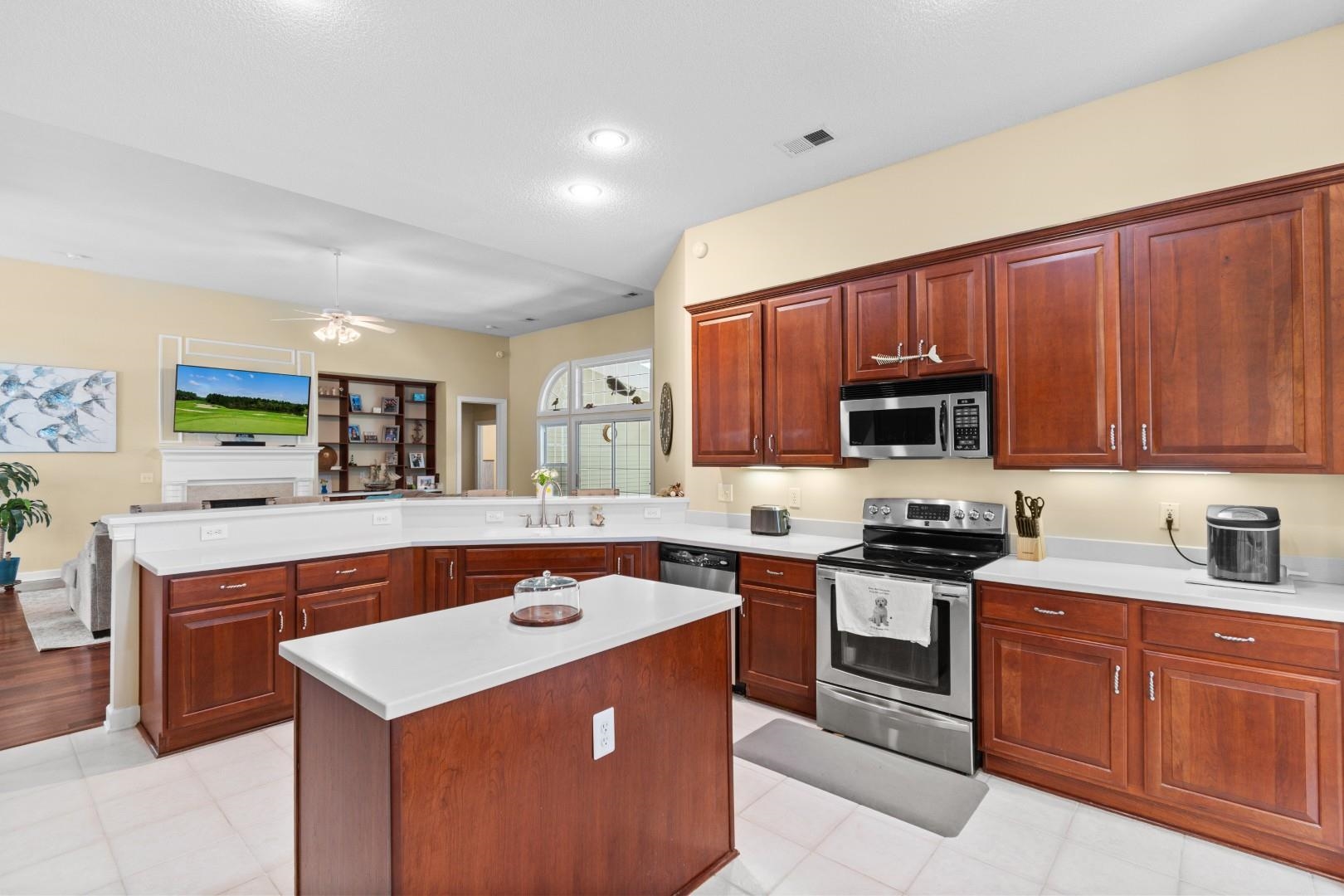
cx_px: 672
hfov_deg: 96.7
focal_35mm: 16
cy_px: 448
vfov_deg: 73.7
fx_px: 597
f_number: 4.8
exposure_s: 1/3
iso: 100
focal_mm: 11
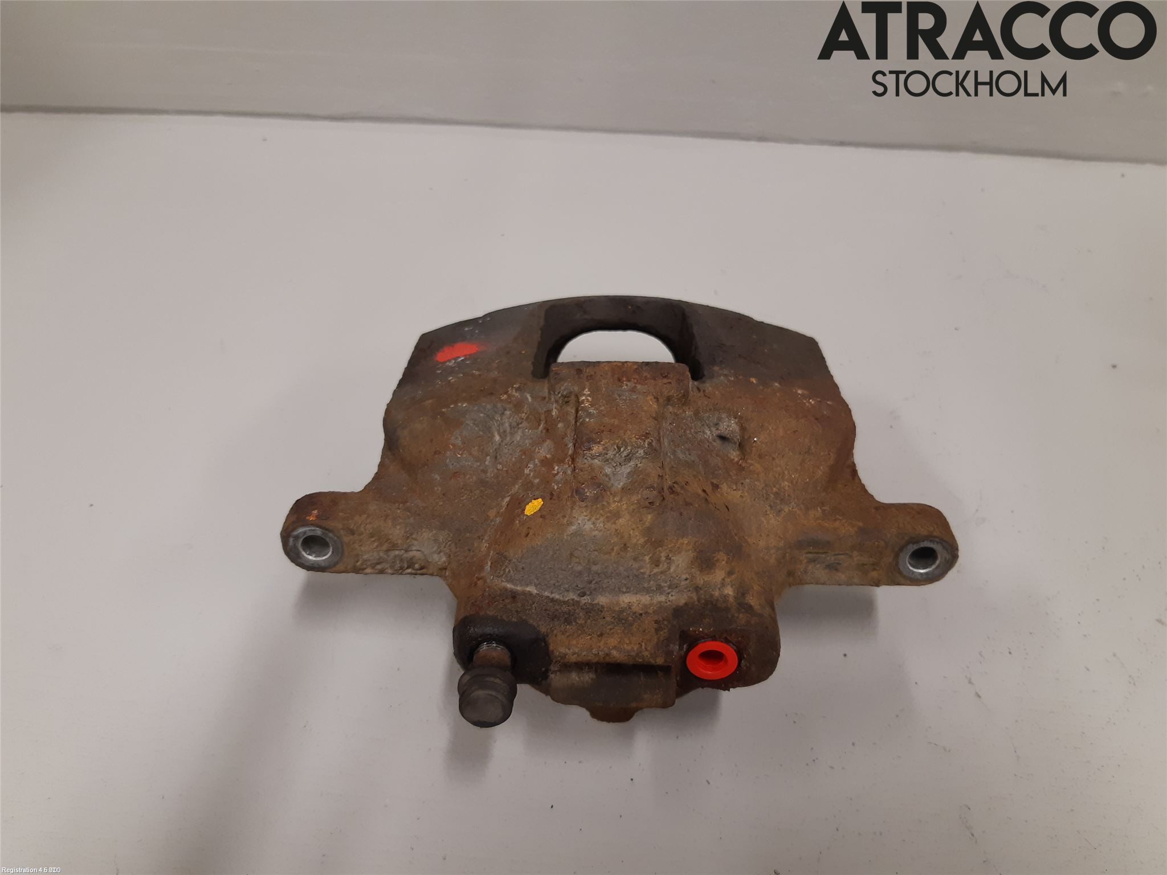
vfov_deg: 53.1
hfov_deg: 67.3
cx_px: 584
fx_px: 877
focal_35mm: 26
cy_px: 438
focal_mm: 3.93
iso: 125
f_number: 1.7
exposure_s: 1/50
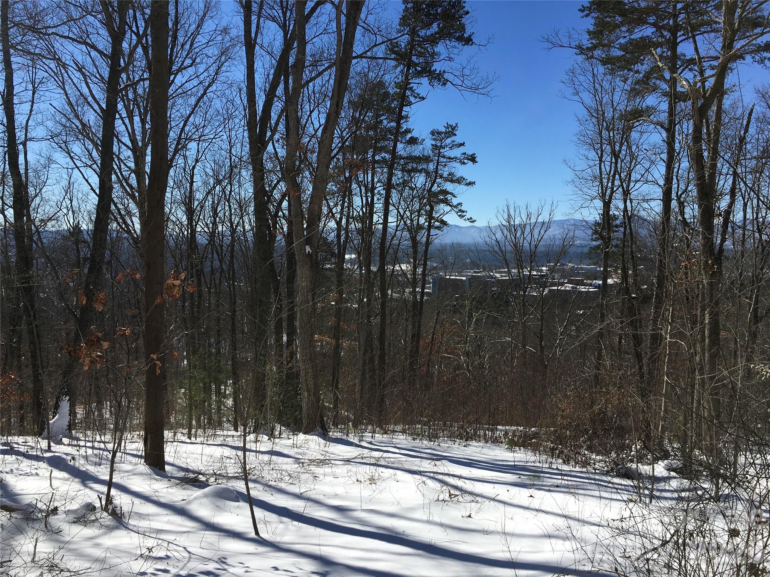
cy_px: 288
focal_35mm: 29
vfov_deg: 48.2
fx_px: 645
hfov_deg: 61.7
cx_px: 385
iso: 25
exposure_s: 1/2653
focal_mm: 4.15
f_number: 2.2
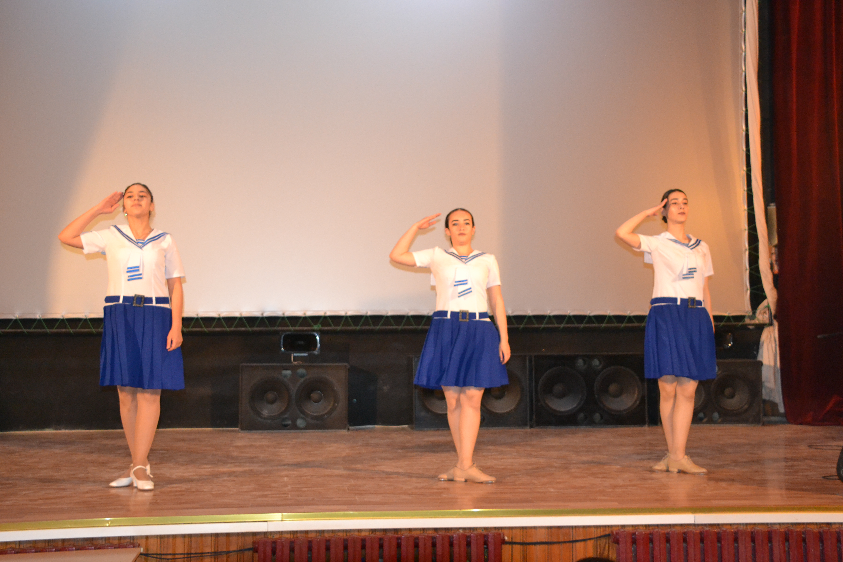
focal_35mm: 48
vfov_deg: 28.1
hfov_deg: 41.1
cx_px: 422
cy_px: 281
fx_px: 1124
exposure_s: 1/60
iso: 2200
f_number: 4.2
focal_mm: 32
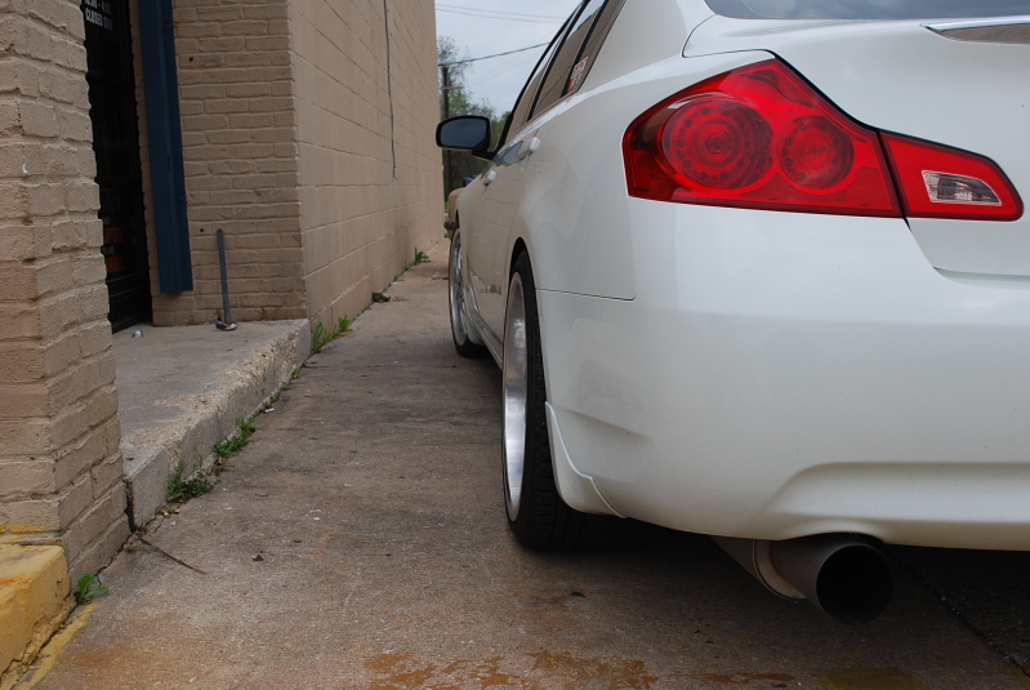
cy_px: 345
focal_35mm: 39
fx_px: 1117
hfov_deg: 49.5
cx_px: 515
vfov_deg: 34.3
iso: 100
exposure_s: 1/200
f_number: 7.1
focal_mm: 26
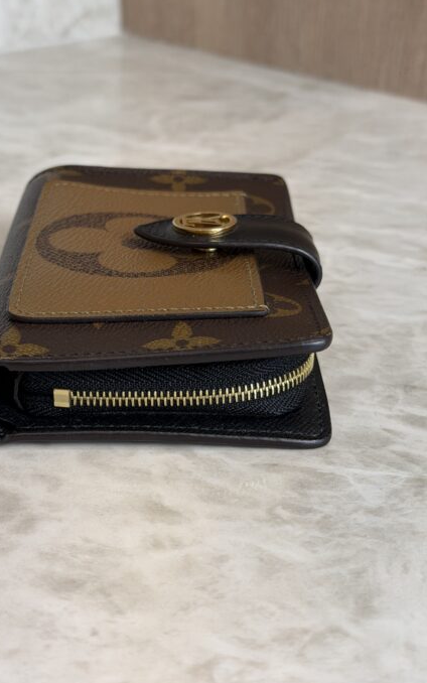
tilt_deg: -23.5
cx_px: 166
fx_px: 1117
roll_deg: +0.0
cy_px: 311
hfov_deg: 21.6
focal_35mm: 60
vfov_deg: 34.0
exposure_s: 1/120
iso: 80
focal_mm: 6.76
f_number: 1.78
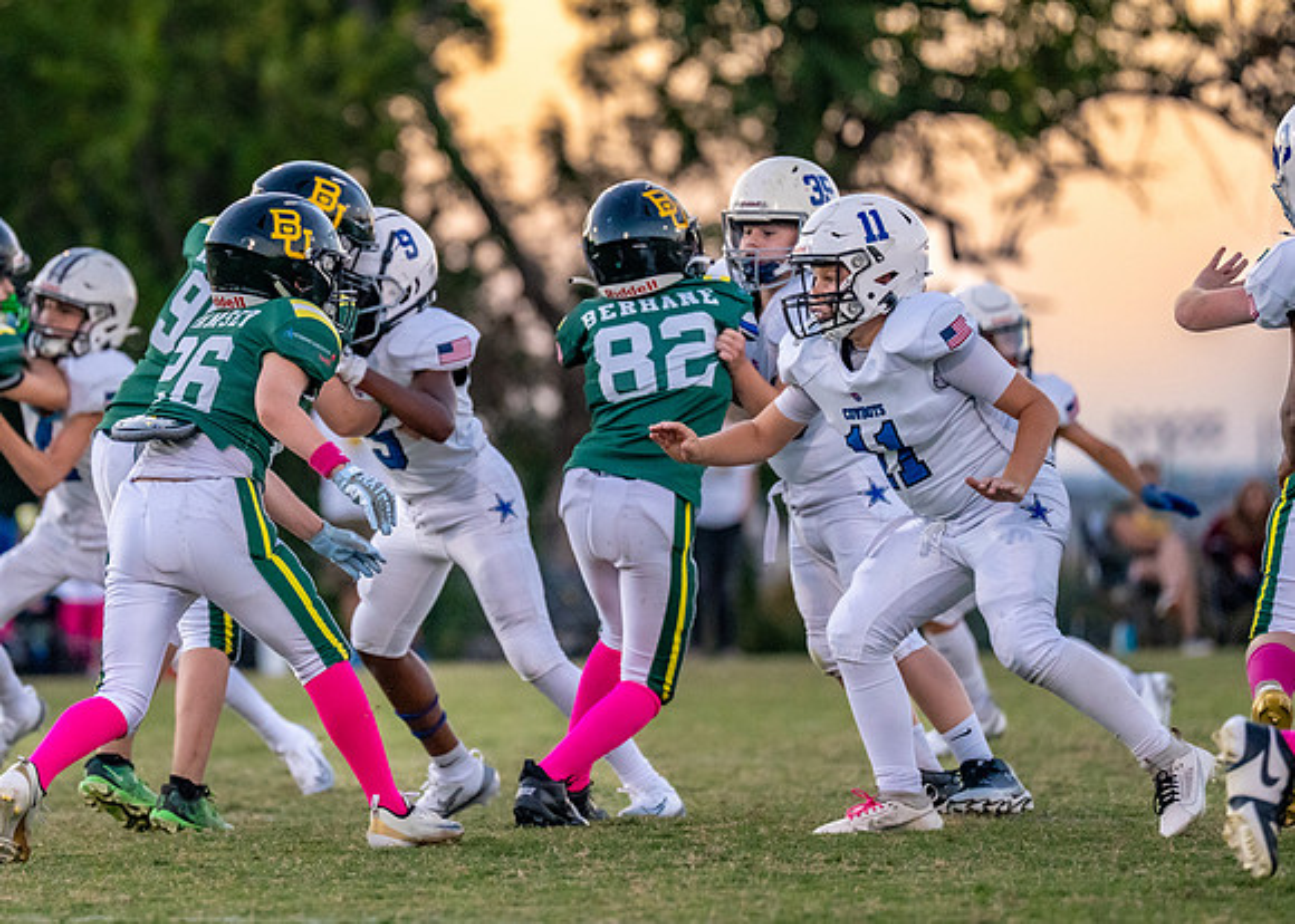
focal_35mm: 335
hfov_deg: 6.0
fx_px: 12335
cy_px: 381
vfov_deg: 4.3
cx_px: 386
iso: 2500
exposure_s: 1/1600
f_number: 2.8
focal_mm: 200
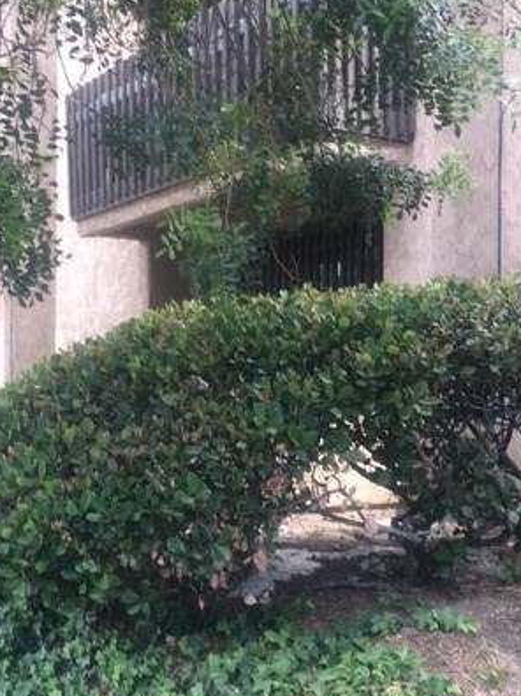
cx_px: 120
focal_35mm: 47
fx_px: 944
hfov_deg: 30.3
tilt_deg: +1.2
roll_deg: -1.6
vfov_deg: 40.3
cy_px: 412
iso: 40
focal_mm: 4.15
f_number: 2.2
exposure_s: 1/120
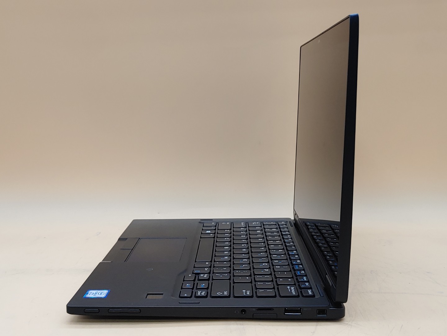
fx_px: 568
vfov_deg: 32.9
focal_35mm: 44
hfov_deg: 42.9
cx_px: 224
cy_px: 168
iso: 50
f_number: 1.8
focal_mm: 4.36
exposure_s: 1/100
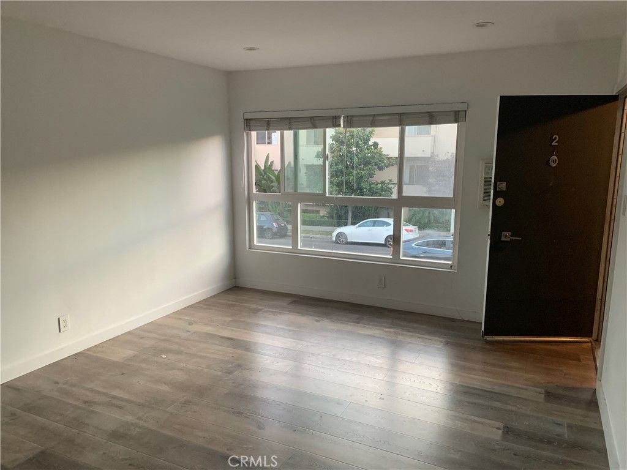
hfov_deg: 67.3
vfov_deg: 53.1
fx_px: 471
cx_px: 314
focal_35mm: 26
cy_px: 235
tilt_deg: -10.4
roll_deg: -0.1
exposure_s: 1/60
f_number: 1.8
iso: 200
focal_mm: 4.25
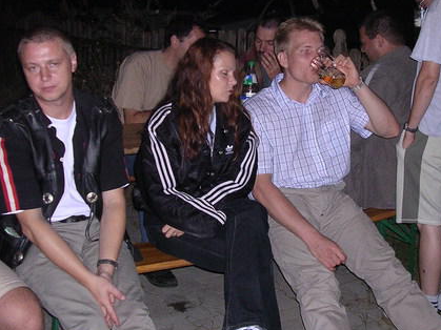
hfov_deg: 33.2
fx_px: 739
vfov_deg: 25.2
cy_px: 148
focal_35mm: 58
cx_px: 252
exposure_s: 1/60.1
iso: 383
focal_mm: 5.8
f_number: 2.8
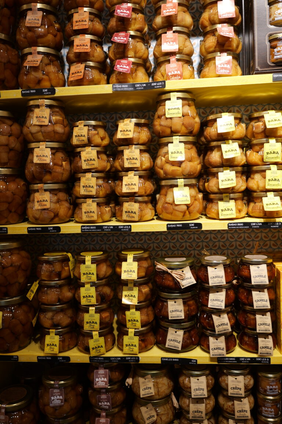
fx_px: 376
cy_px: 212
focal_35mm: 32
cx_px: 141
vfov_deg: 58.7
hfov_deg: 41.1
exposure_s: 1/60
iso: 125
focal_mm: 32
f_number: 2.8
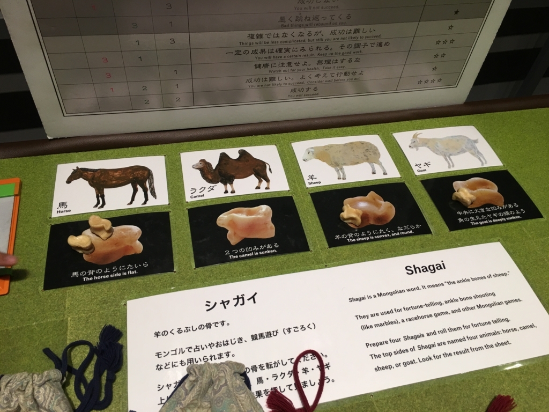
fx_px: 460
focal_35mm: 29
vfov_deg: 48.2
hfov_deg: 61.7
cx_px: 274
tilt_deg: -48.5
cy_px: 206
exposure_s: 1/15
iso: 25
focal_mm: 4.15
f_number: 2.2
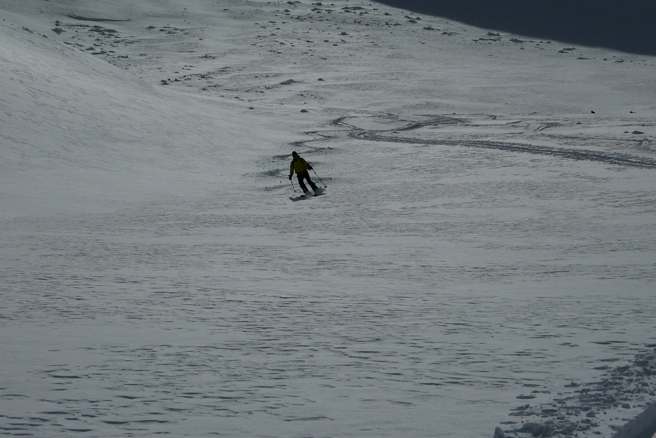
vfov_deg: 12.1
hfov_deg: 18.1
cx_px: 328
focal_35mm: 113
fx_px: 2061
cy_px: 219
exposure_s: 1/13000
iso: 200
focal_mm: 34
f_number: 5.6
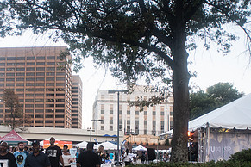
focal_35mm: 44
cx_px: 95
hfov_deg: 44.2
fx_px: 307
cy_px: 138
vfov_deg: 29.7
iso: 250
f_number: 3.5
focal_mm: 20
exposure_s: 1/160
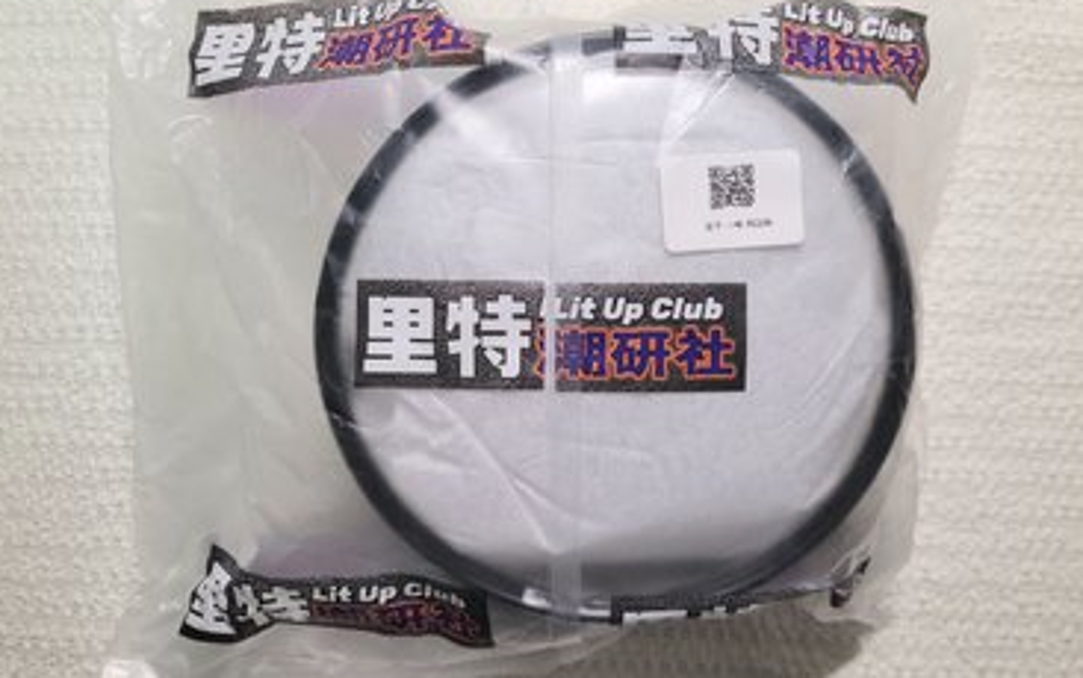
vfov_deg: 41.9
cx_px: 570
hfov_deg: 62.8
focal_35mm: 30
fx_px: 886
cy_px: 304
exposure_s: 1/120
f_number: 1.8
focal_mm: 5.4
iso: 160
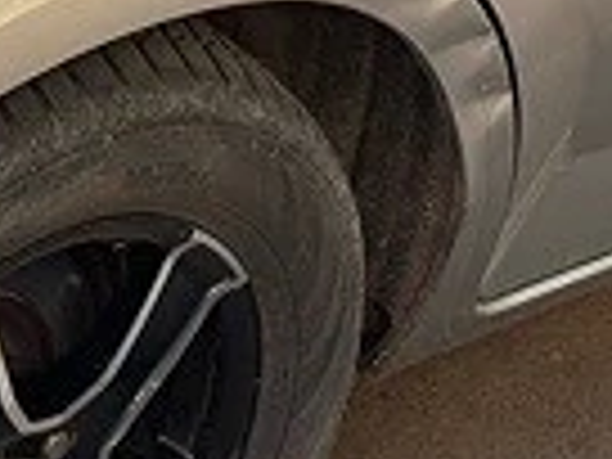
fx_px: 3112
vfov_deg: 8.0
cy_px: -526
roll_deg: -8.5
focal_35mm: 176
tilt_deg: -22.0
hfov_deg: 11.0
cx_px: -194
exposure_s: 1/663
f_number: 1.78
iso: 80
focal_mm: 6.86
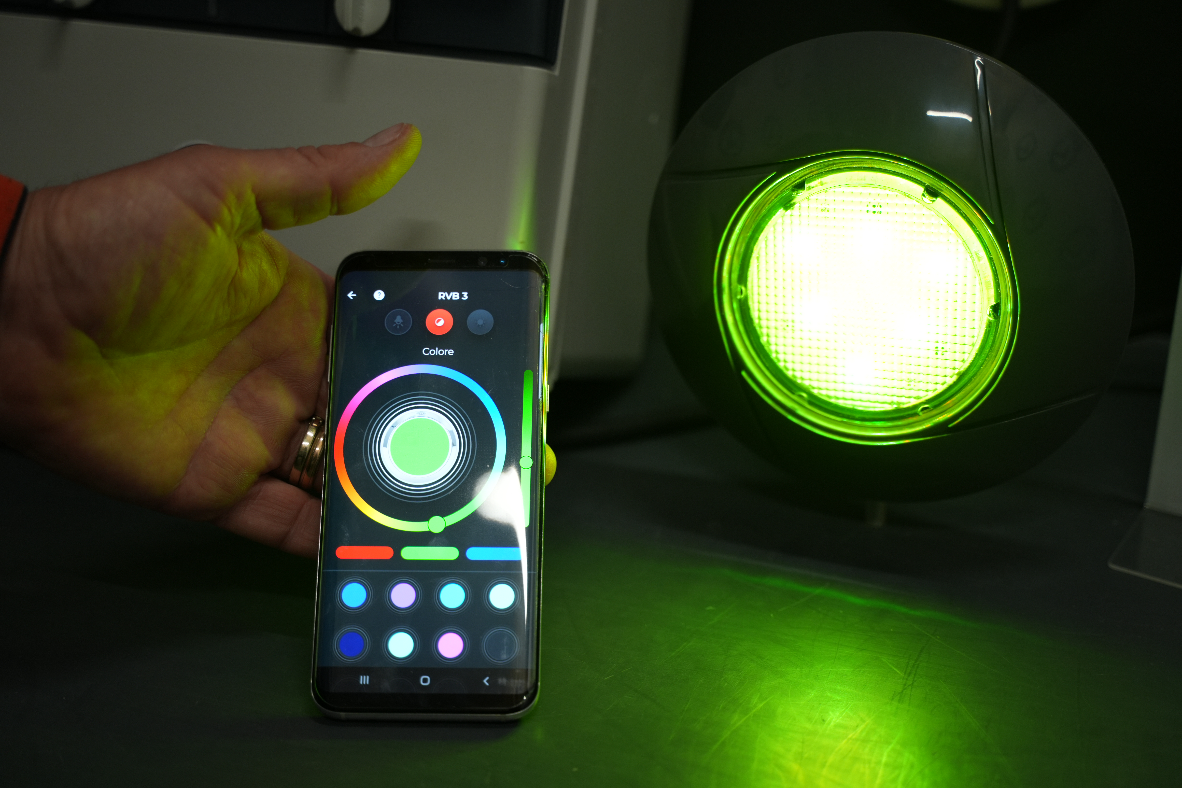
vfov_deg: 25.1
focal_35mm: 54
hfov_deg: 36.9
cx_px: 591
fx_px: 1773
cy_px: 394
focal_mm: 54
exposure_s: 1/250
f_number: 2.8
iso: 800
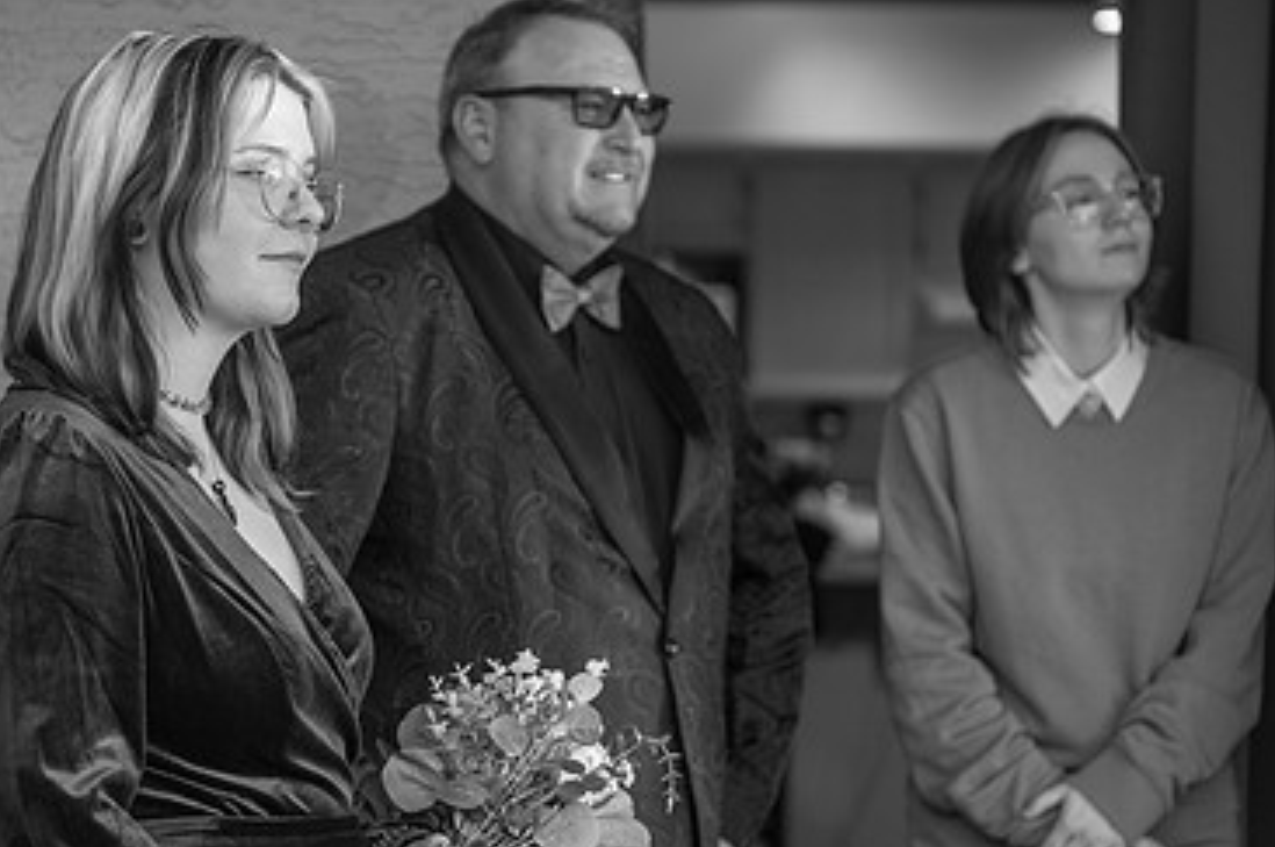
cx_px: 547
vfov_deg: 12.3
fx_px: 3926
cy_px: 474
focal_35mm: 111
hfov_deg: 18.4
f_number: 2.8
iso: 320
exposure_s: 1/200
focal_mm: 70
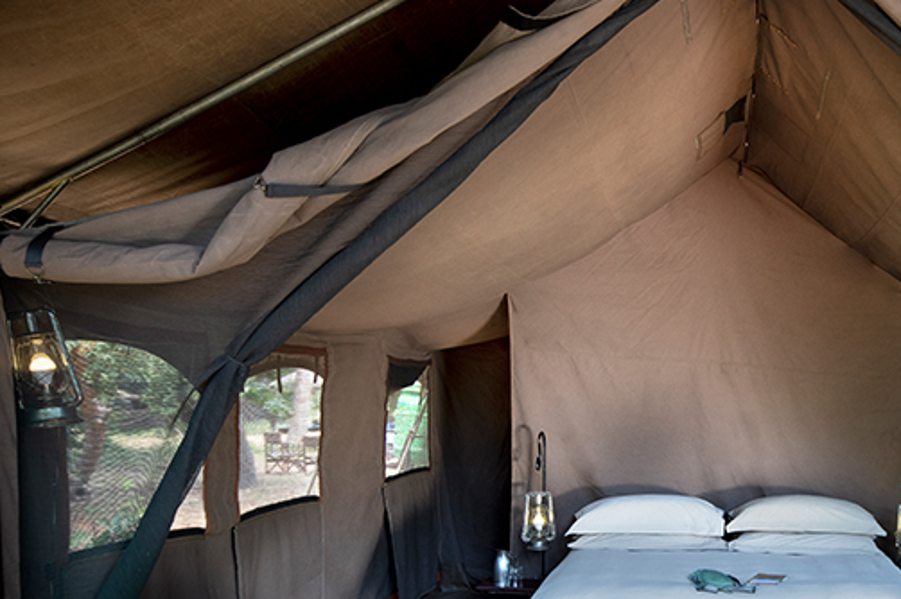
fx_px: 1125
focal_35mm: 45
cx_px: 741
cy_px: 439
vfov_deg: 29.4
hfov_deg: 41.4
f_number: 9.5
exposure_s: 1/8
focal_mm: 19
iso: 280
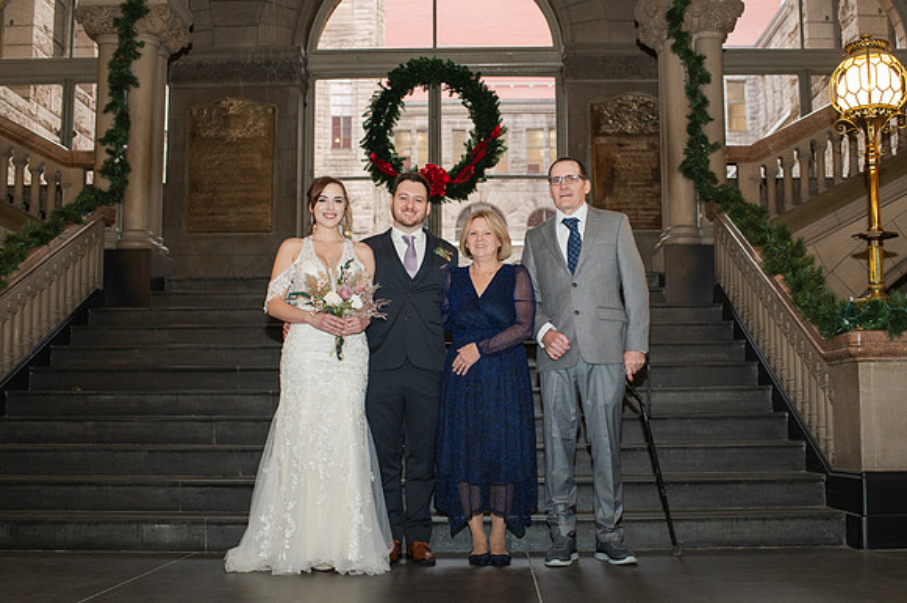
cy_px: 320
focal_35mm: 41
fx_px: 1035
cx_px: 482
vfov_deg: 32.5
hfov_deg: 47.3
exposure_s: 1/200
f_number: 3.5
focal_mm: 35
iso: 1000
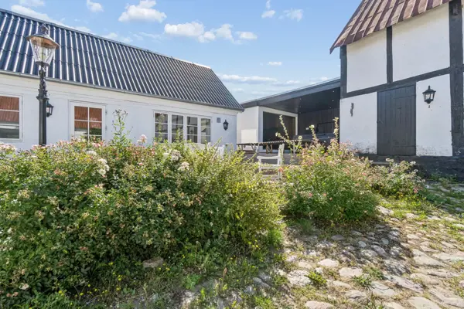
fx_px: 213
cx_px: 232
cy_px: 154
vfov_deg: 72.1
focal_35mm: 16
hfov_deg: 95.0
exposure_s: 1/500
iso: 200
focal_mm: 11
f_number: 8
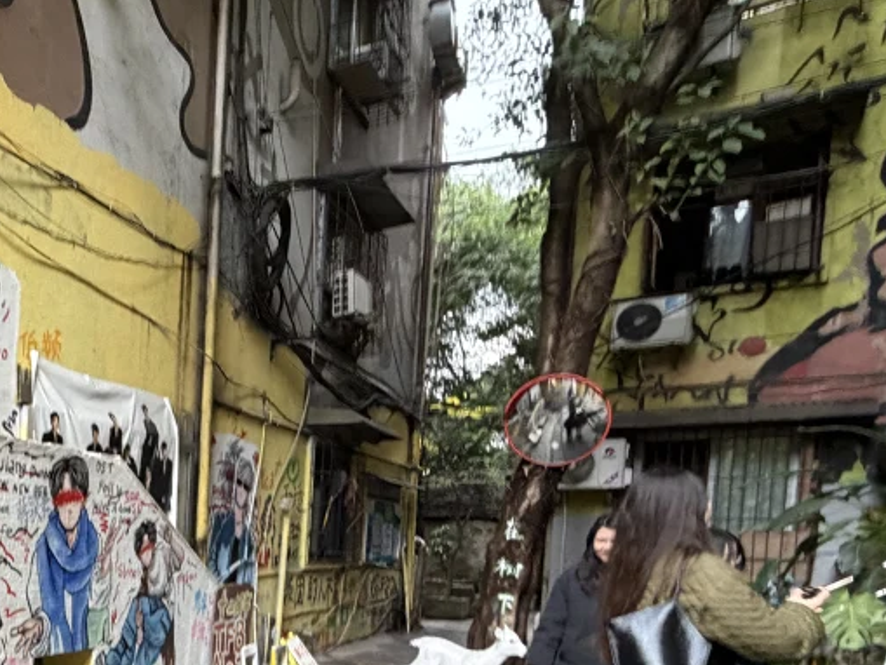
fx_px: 845
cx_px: 59
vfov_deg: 40.1
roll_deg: -1.9
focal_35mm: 33
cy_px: 587
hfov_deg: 48.4
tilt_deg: -5.8
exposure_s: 1/60
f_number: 2.2
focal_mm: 2.22
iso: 400
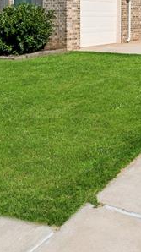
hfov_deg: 20.3
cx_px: 184
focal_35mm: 54
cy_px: 14
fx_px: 360
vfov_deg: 35.6
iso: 200
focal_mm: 10
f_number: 20
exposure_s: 1/200
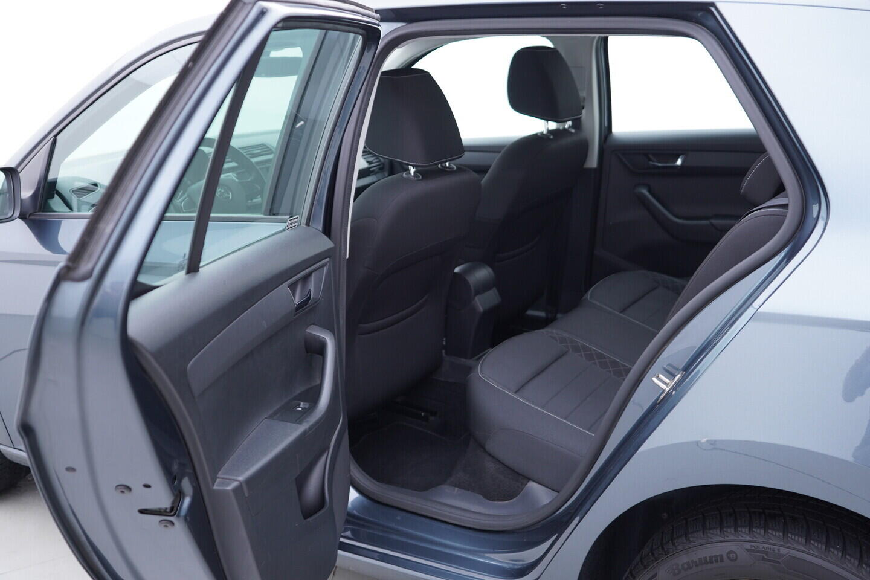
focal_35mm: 36
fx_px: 870
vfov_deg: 36.9
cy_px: 290
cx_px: 435
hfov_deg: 53.1
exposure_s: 1/40
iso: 200
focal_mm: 24
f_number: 2.8
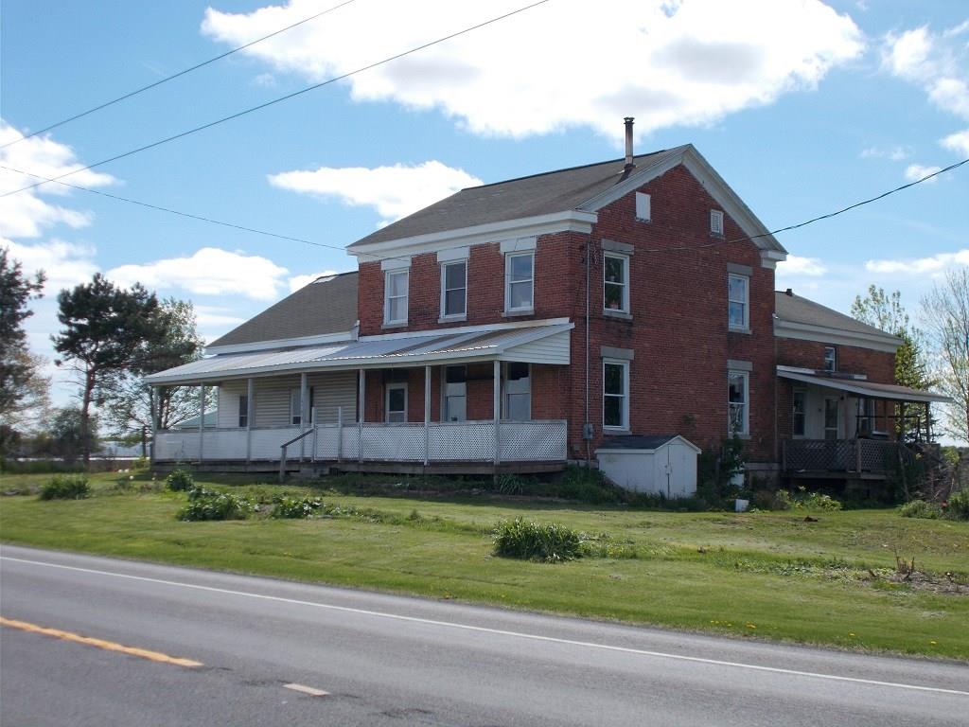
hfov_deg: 38.2
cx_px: 484
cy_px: 364
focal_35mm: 50
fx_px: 1400
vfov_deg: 29.1
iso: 80
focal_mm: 9
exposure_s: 1/100
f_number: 11.3
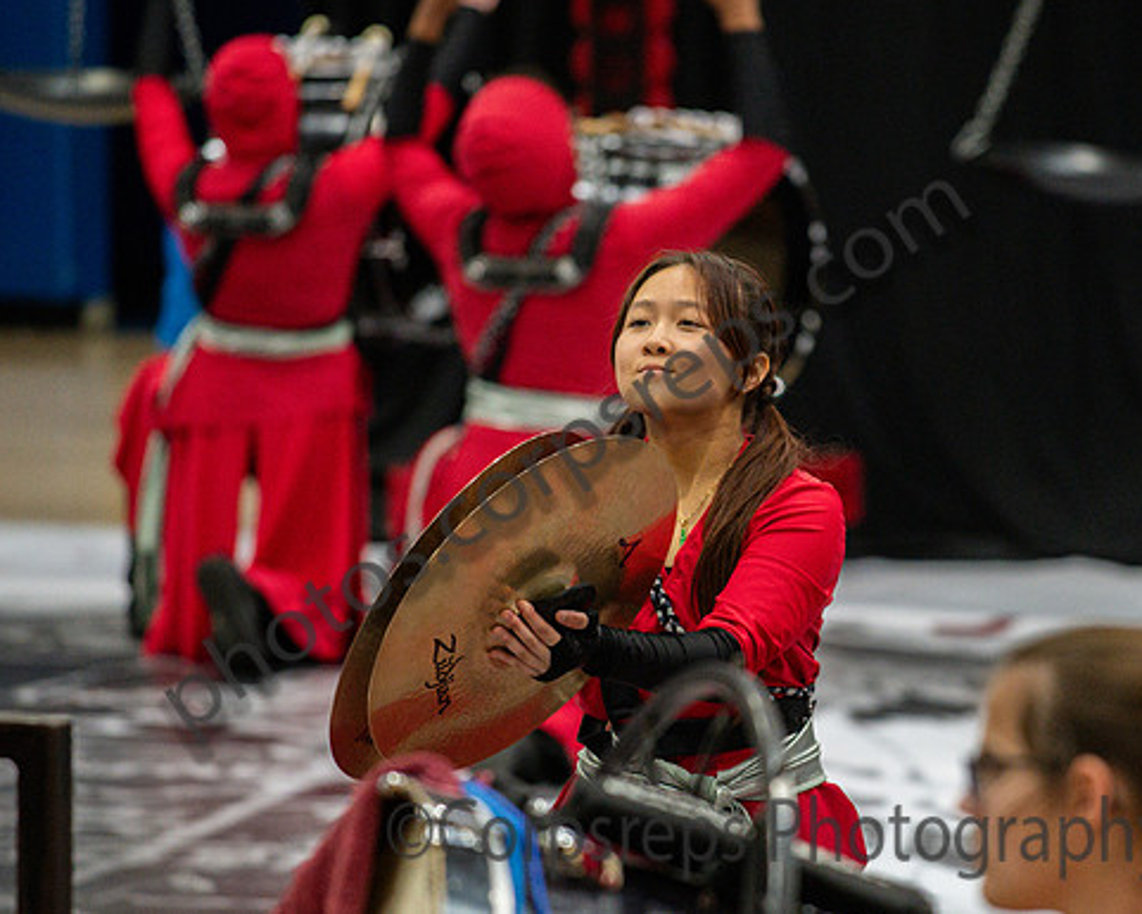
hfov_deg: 5.8
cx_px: 741
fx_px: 11291
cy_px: 545
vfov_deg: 4.6
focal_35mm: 334
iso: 6400
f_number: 4
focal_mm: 200
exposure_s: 1/500
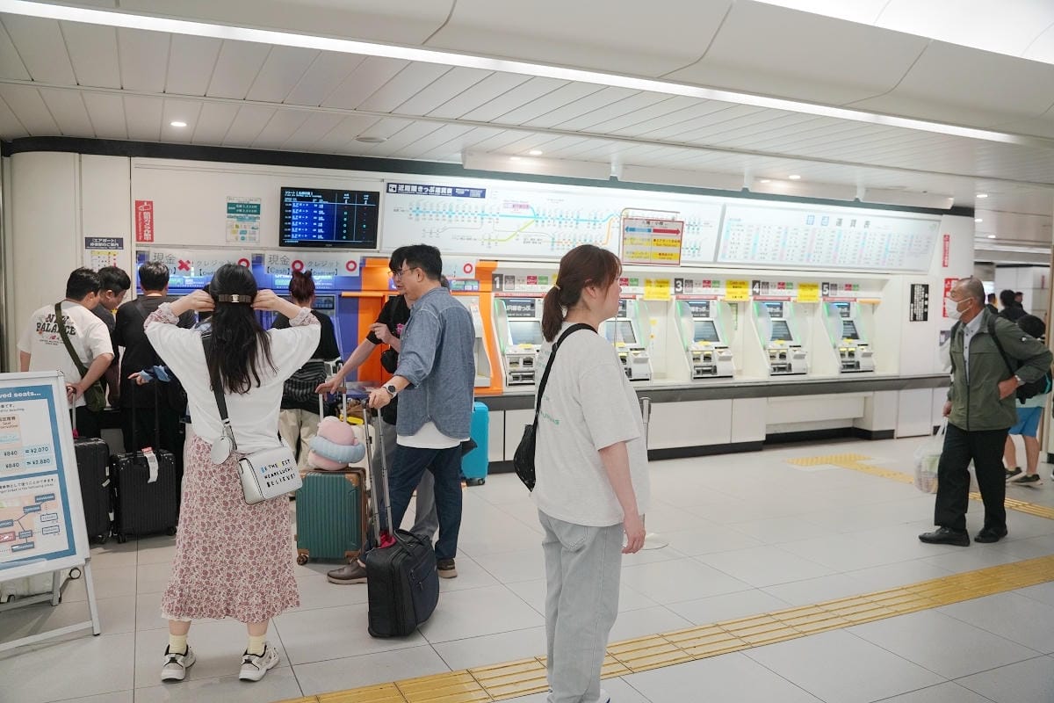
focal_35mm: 28
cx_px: 527
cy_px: 352
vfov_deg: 46.4
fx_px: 820
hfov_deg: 65.5
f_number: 3.5
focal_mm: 28
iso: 1600
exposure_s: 1/160
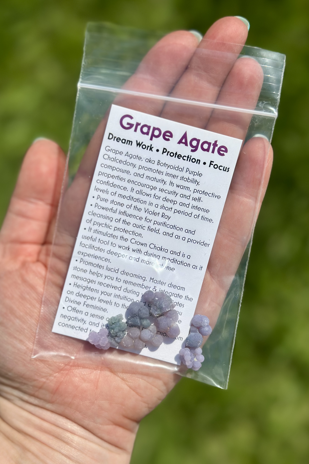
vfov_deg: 39.6
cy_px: 232
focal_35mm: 50
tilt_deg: -87.2
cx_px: 151
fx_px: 644
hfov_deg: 27.0
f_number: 1.78
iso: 80
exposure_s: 1/15873
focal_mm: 6.86
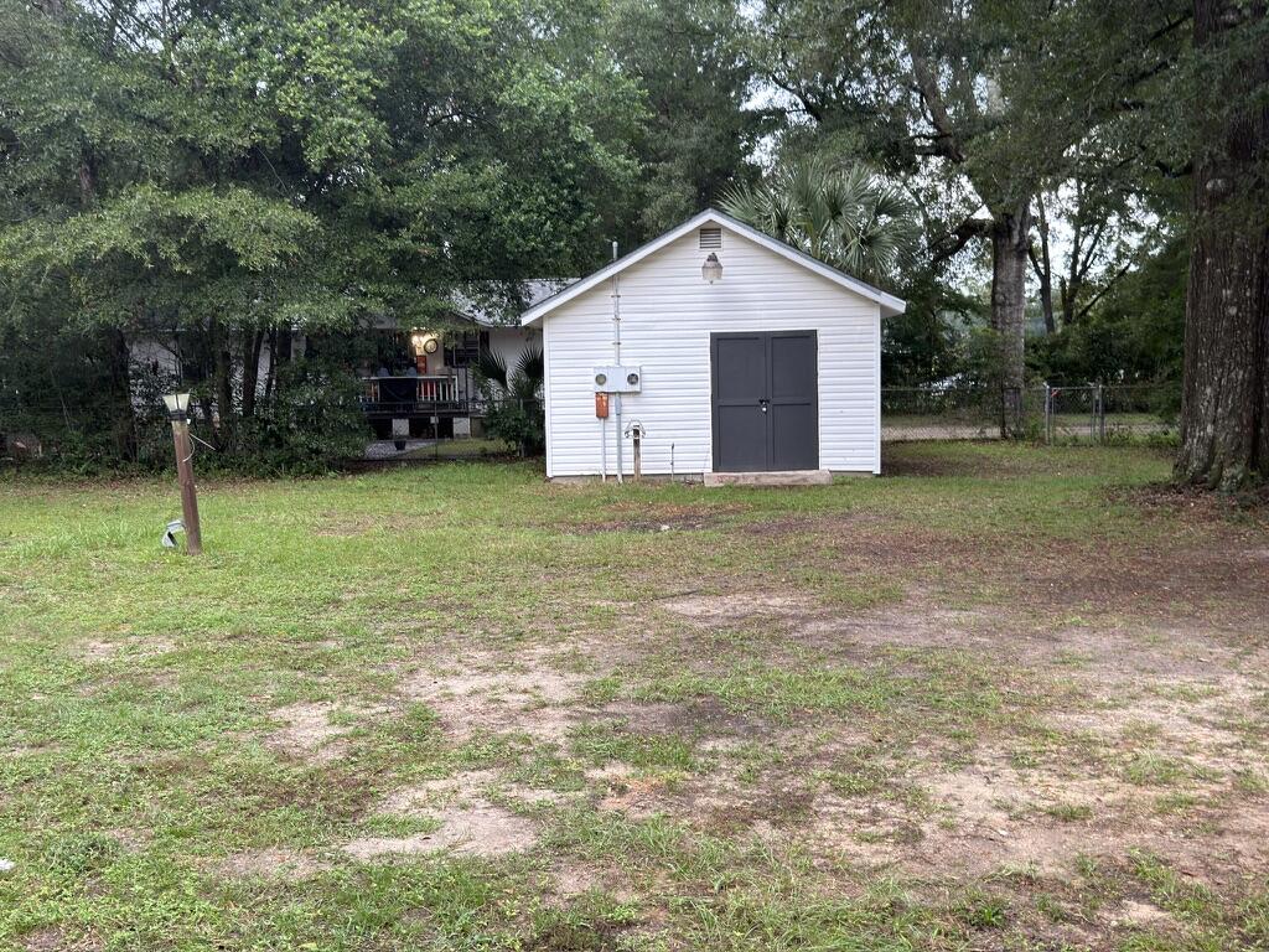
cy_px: 476
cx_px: 634
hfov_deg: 52.6
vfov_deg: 40.7
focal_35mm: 35
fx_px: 1283
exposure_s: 1/82
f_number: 1.78
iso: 100
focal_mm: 6.76
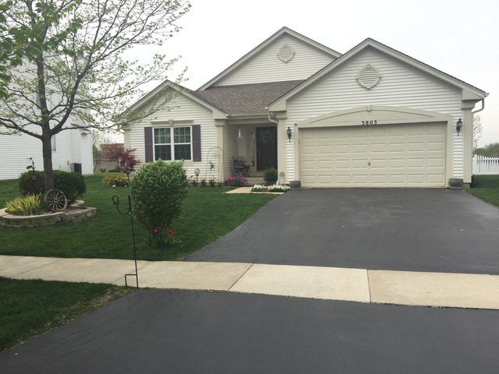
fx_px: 418
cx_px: 250
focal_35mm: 29
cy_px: 187
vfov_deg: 48.2
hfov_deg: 61.7
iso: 32
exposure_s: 1/1276
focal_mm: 4.15
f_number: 2.2
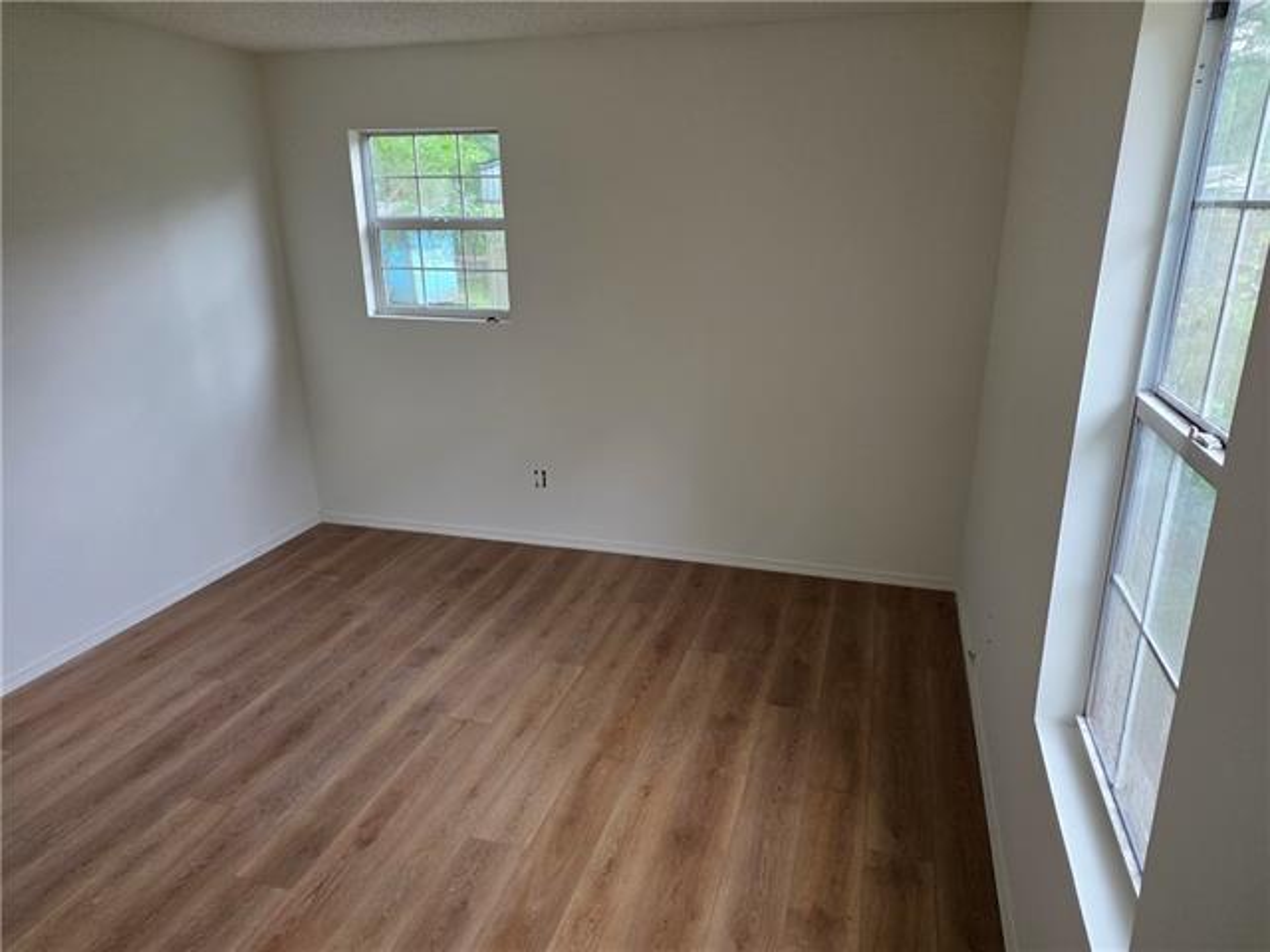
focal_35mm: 23
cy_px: 476
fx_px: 844
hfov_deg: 73.9
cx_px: 635
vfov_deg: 58.9
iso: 200
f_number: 1.7
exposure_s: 1/180
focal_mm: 6.25
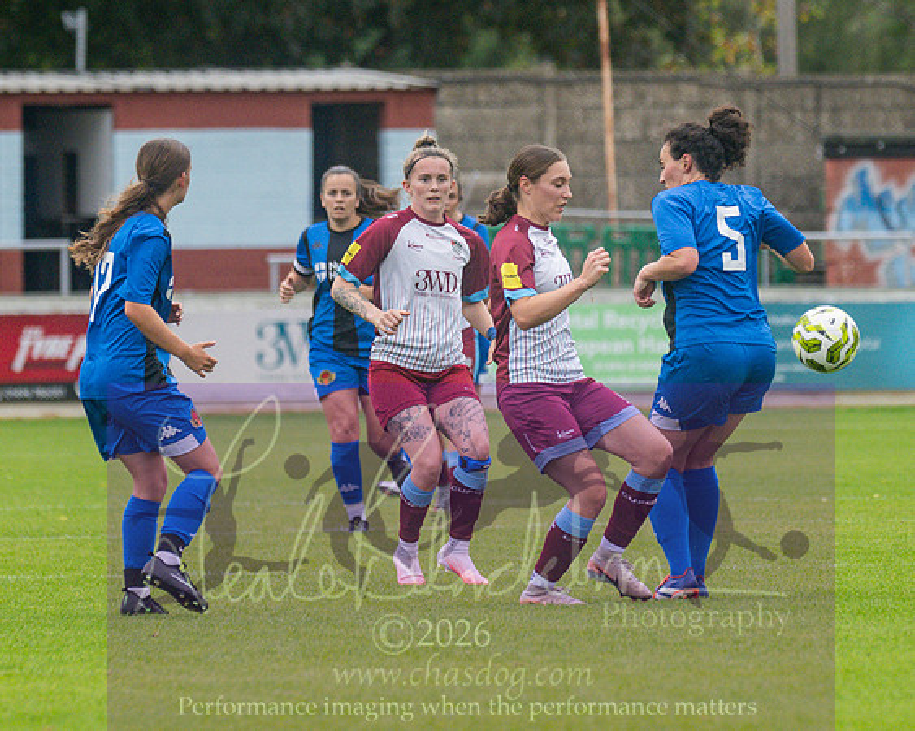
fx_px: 14871
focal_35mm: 549
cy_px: 370
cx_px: 615
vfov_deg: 2.8
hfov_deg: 3.5
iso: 640
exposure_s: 1/1250
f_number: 4
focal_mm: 210
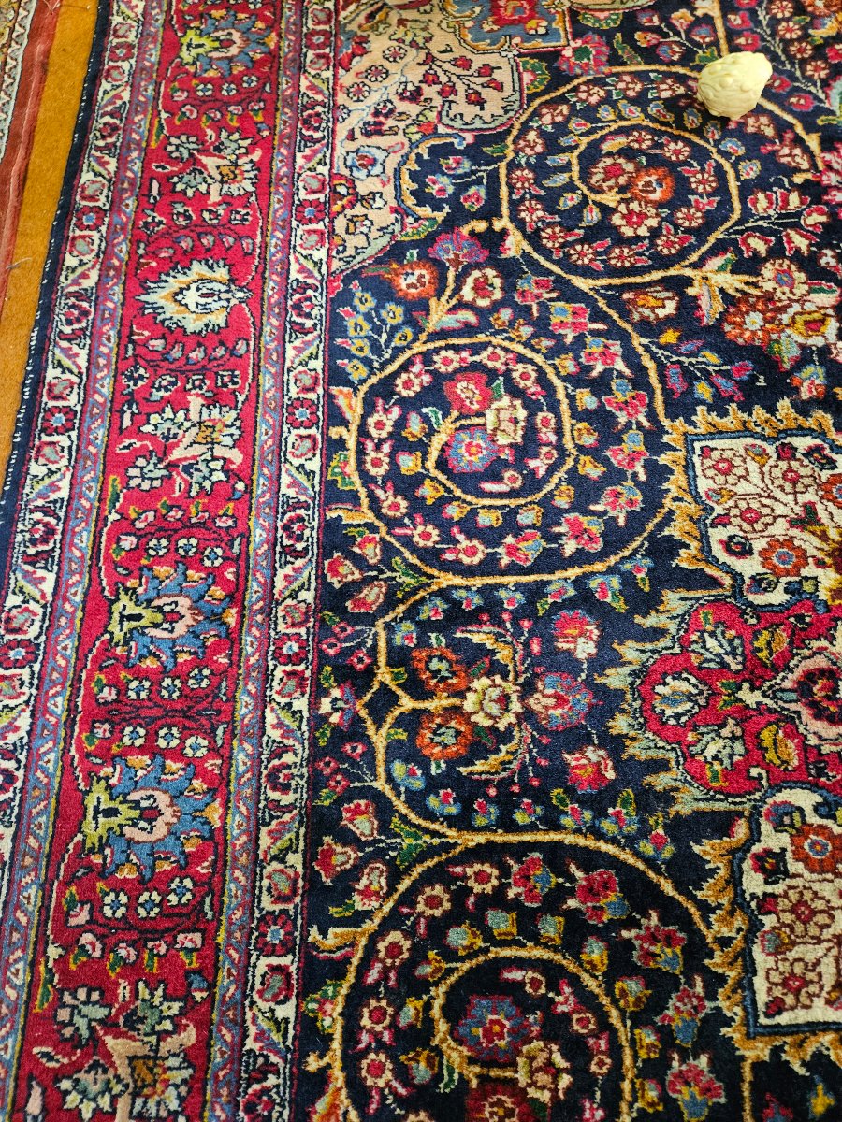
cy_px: 561
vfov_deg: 73.9
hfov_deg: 58.9
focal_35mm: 23
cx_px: 421
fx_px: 746
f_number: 1.8
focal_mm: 5.4
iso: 500
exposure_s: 1/25
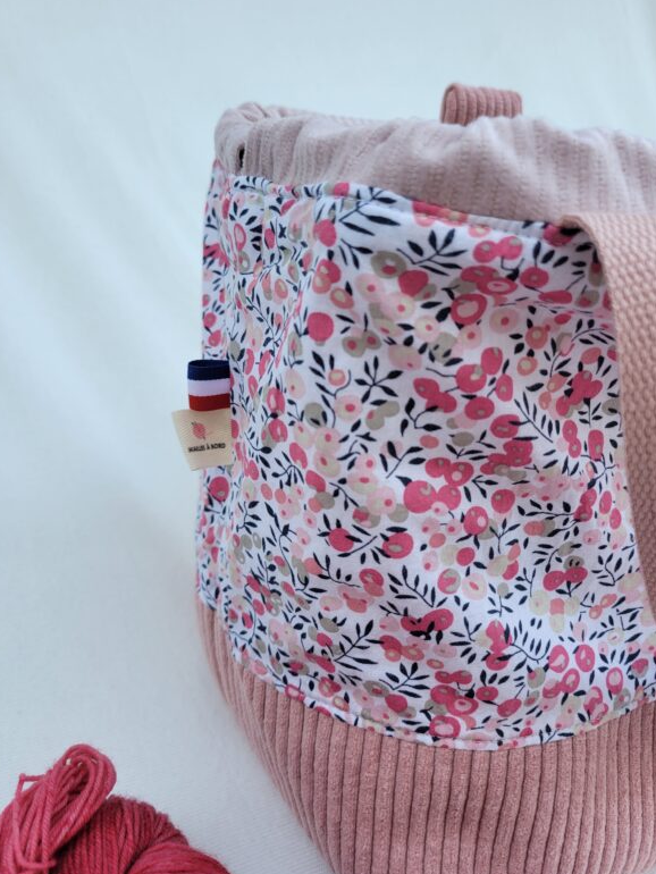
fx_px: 682
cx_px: 330
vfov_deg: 65.3
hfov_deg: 51.4
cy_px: 428
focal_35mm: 27
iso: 50
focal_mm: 5.4
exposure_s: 1/120
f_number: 1.8
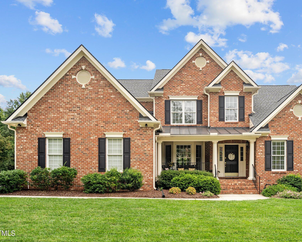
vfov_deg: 44.5
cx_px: 179
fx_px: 295
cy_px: 122
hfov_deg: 53.9
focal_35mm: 33
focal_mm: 29
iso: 100
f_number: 4.5
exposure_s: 1/80
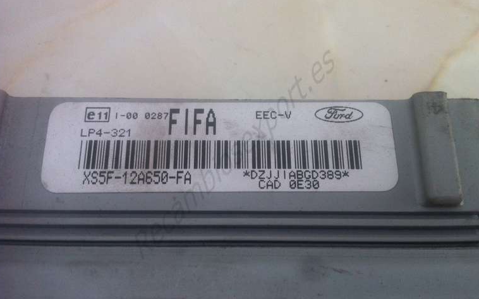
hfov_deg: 51.5
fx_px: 496
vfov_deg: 33.6
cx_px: 240
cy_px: 150
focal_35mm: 38
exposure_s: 1/60
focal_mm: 3.85
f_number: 2.8
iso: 100
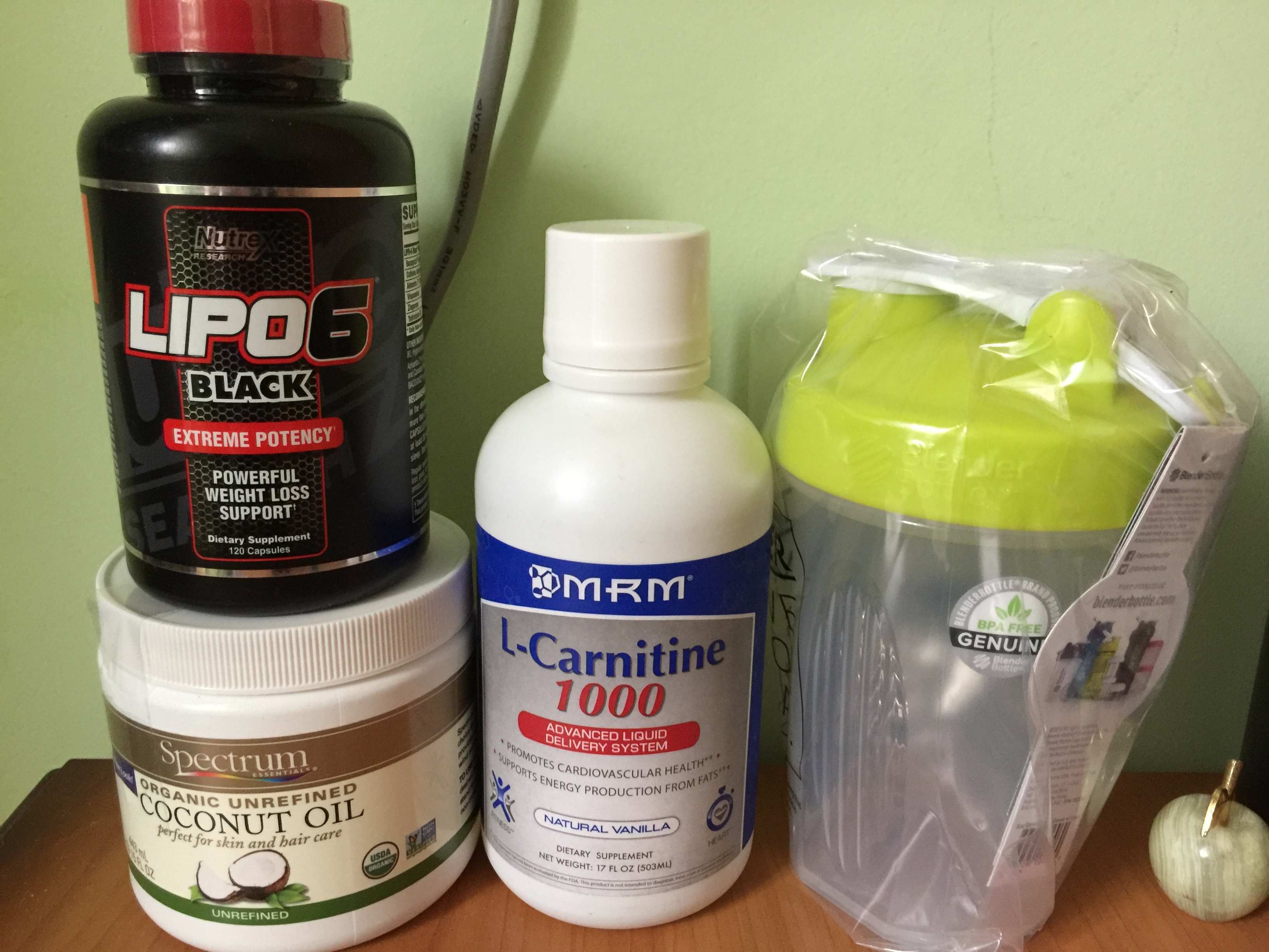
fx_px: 1063
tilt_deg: -16.3
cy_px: 476
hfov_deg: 61.7
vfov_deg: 48.2
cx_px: 634
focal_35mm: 29
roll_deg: -1.7
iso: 125
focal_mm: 4.15
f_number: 2.2
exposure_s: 1/8
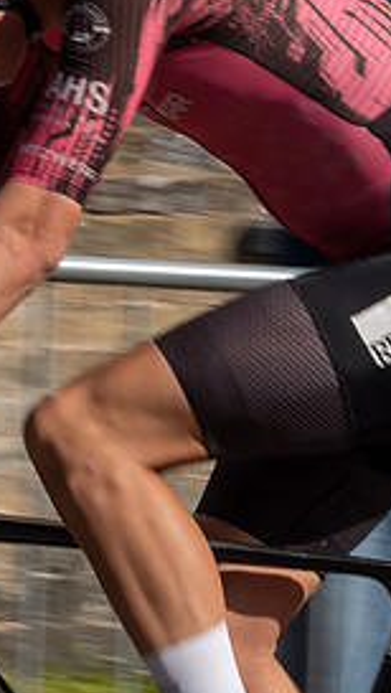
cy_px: 14
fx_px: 4635
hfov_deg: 4.8
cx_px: -363
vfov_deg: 8.5
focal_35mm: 252
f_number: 14
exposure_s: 1/160
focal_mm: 70
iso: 125
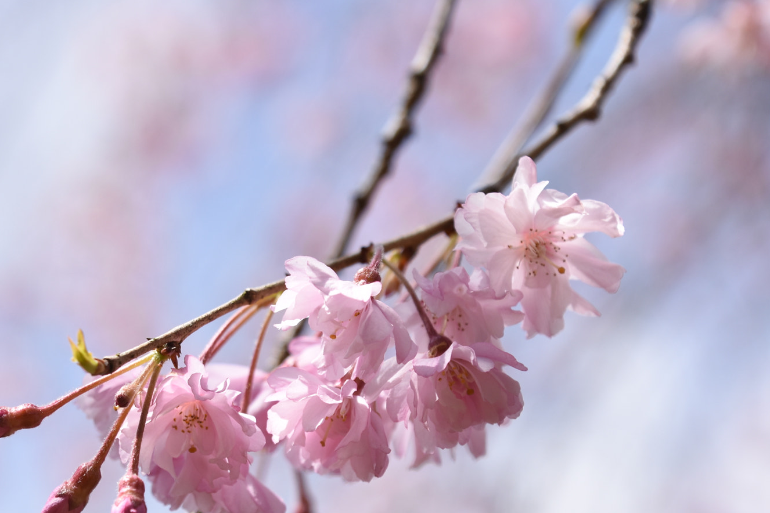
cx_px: 315
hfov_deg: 11.8
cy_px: 394
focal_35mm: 174
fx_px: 3717
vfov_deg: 7.9
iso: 200
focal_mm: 75
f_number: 6.3
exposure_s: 1/1250
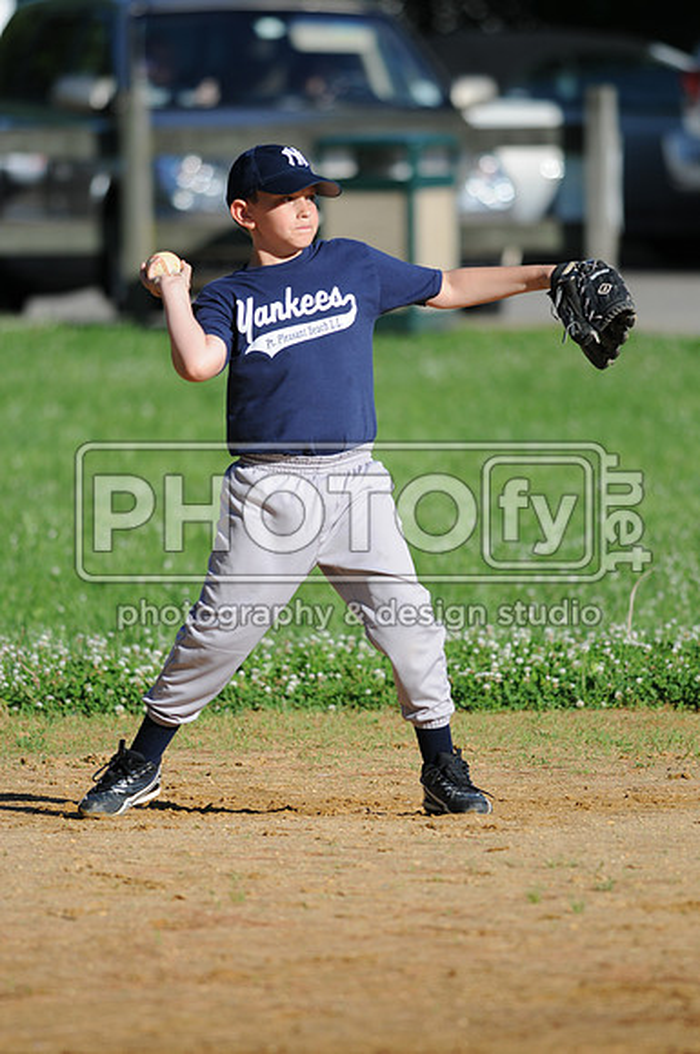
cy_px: 527
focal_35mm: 450
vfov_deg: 4.6
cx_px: 350
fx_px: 13163
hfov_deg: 3.0
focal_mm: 300
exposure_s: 1/1600
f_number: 4
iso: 200
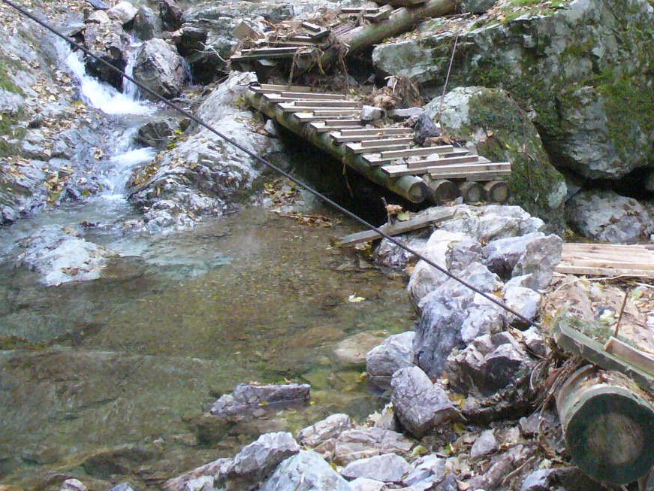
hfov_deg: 28.1
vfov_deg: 21.2
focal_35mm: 68
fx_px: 1285
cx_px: 510
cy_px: 62
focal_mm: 6.1
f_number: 2.8
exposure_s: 1/50
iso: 400
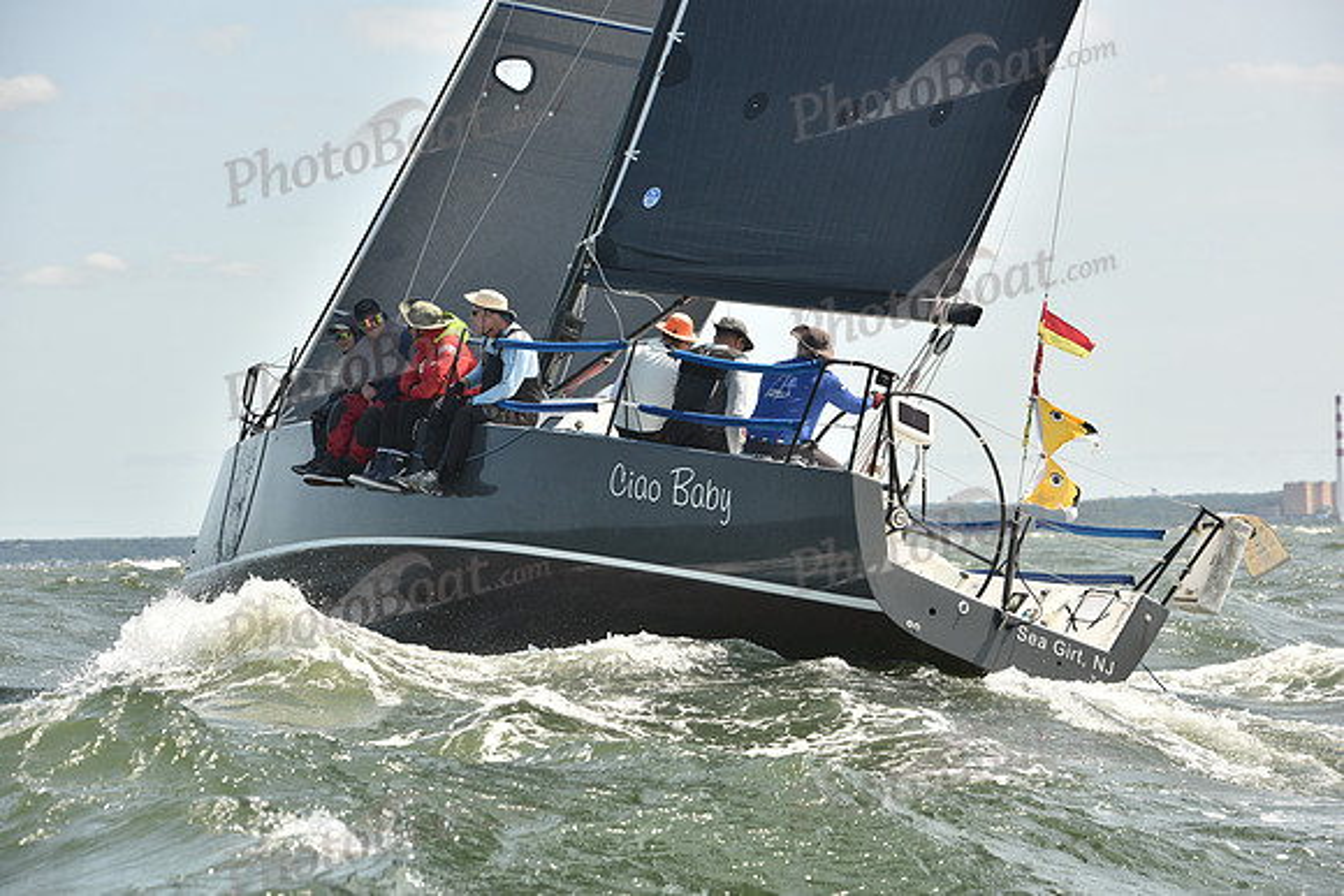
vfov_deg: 11.2
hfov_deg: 16.8
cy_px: 448
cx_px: 672
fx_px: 4556
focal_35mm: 122
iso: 250
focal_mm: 122
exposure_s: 1/800
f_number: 7.1
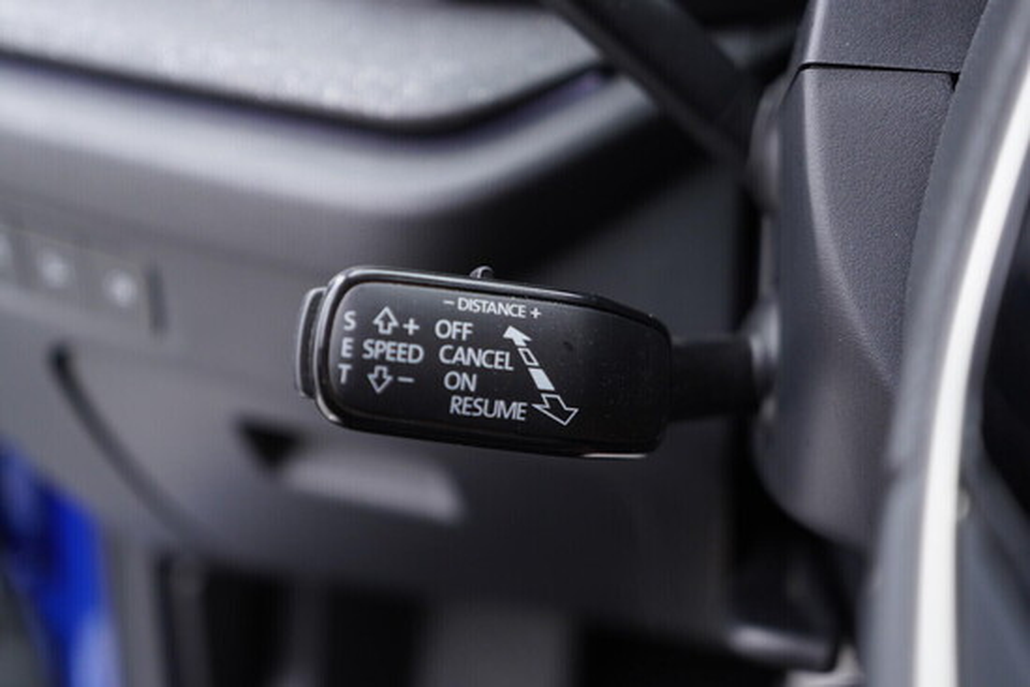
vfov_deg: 36.9
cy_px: 344
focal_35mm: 36
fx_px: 1030
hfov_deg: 53.1
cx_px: 515
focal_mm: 24
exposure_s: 1/40
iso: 320
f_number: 2.8
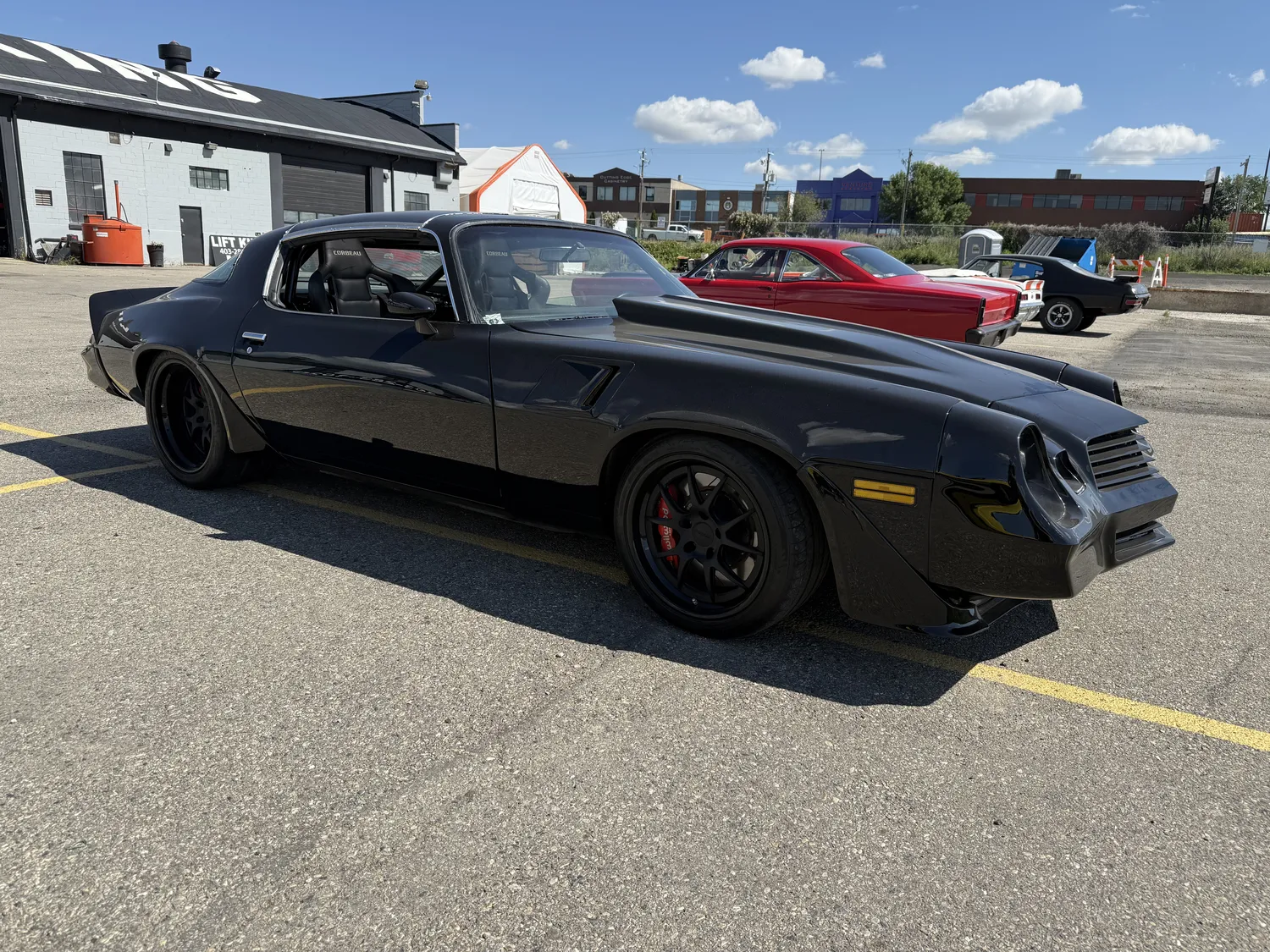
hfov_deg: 71.6
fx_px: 881
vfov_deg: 56.8
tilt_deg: -12.4
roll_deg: -2.0
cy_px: 476
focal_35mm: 24
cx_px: 635
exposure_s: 1/3425
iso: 80
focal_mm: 6.76
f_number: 1.78
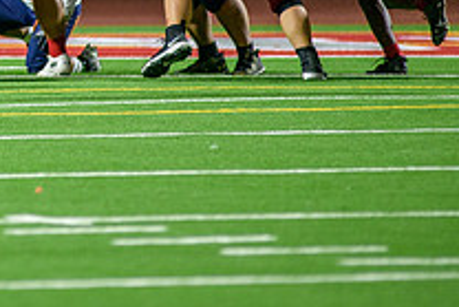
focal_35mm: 838
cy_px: -89
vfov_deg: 1.6
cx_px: -154
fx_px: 10692
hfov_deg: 2.5
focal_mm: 300
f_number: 2.8
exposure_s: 1/500
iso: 2000
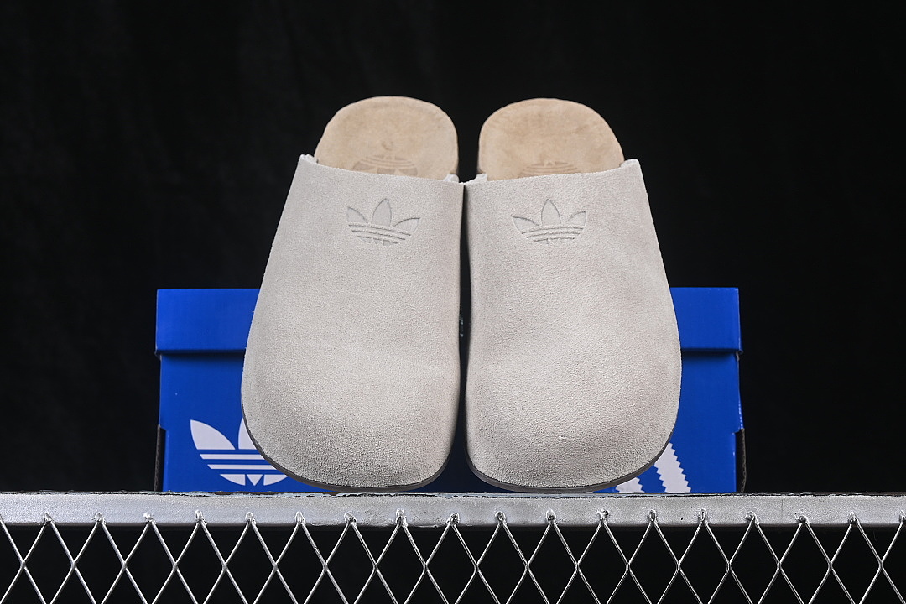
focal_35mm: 75
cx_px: 453
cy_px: 302
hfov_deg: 27.0
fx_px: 1887
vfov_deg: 18.2
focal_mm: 50
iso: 160
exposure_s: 1/60
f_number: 8
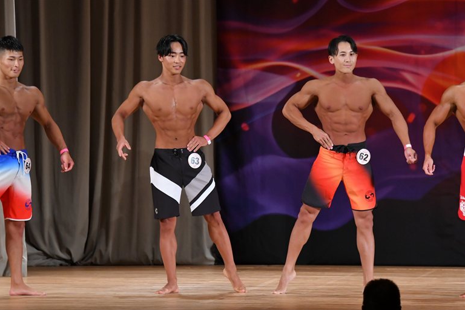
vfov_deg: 5.7
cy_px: 156
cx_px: 233
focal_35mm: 242
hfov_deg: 8.5
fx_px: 3126
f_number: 5.6
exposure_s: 1/400
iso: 3200
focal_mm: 160
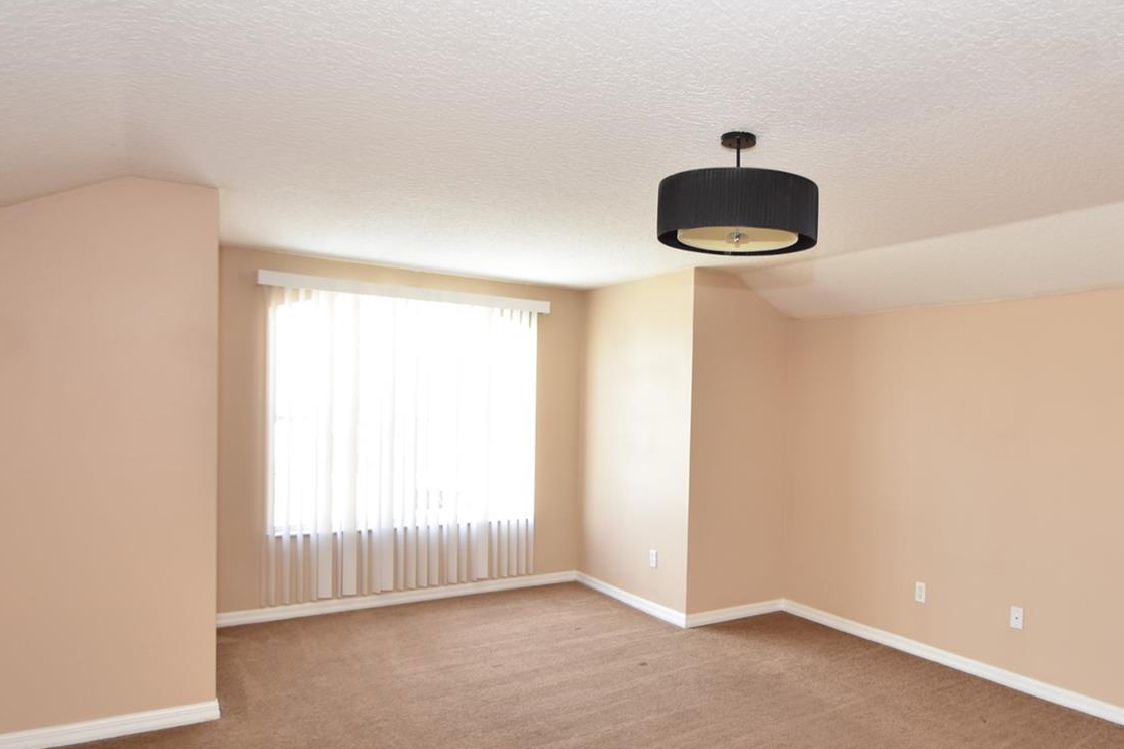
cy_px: 451
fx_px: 740
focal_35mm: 24
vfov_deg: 53.3
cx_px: 699
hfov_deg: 73.2
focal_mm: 11
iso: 280
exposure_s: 1/60
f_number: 4
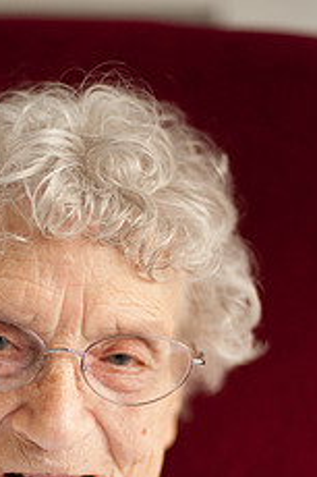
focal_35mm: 98
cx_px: 86
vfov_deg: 20.6
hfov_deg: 13.9
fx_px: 1296
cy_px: 367
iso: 2000
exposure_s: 1/200
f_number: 1.4
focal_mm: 50
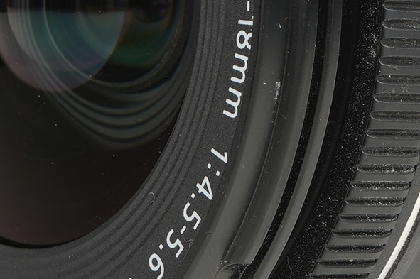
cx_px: 335
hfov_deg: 7.5
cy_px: 6
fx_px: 3206
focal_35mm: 275
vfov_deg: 5.0
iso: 160
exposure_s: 1/160
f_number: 14
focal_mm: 54
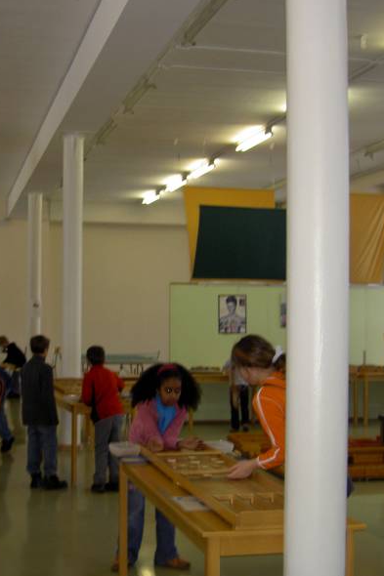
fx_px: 880
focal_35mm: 55
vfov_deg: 36.3
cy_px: 290
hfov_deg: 24.4
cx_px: 110
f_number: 2.8
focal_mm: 8
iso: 100
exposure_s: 1/60
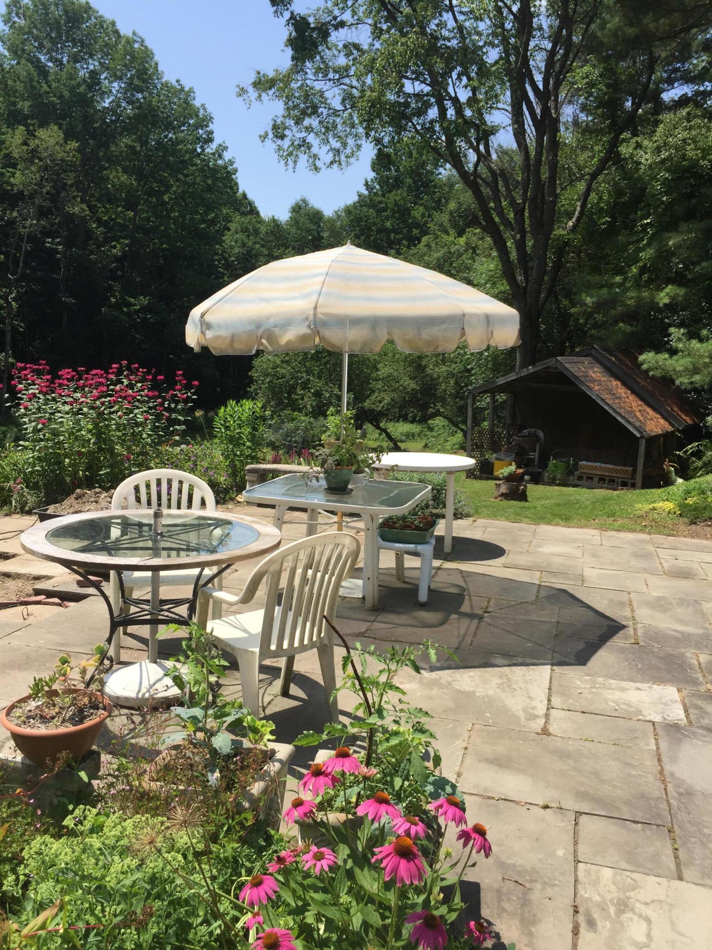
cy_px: 475
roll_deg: -2.5
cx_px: 356
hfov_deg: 48.2
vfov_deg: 61.7
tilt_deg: -8.2
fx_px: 795
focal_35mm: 29
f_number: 2.2
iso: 32
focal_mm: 4.15
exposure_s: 1/2083
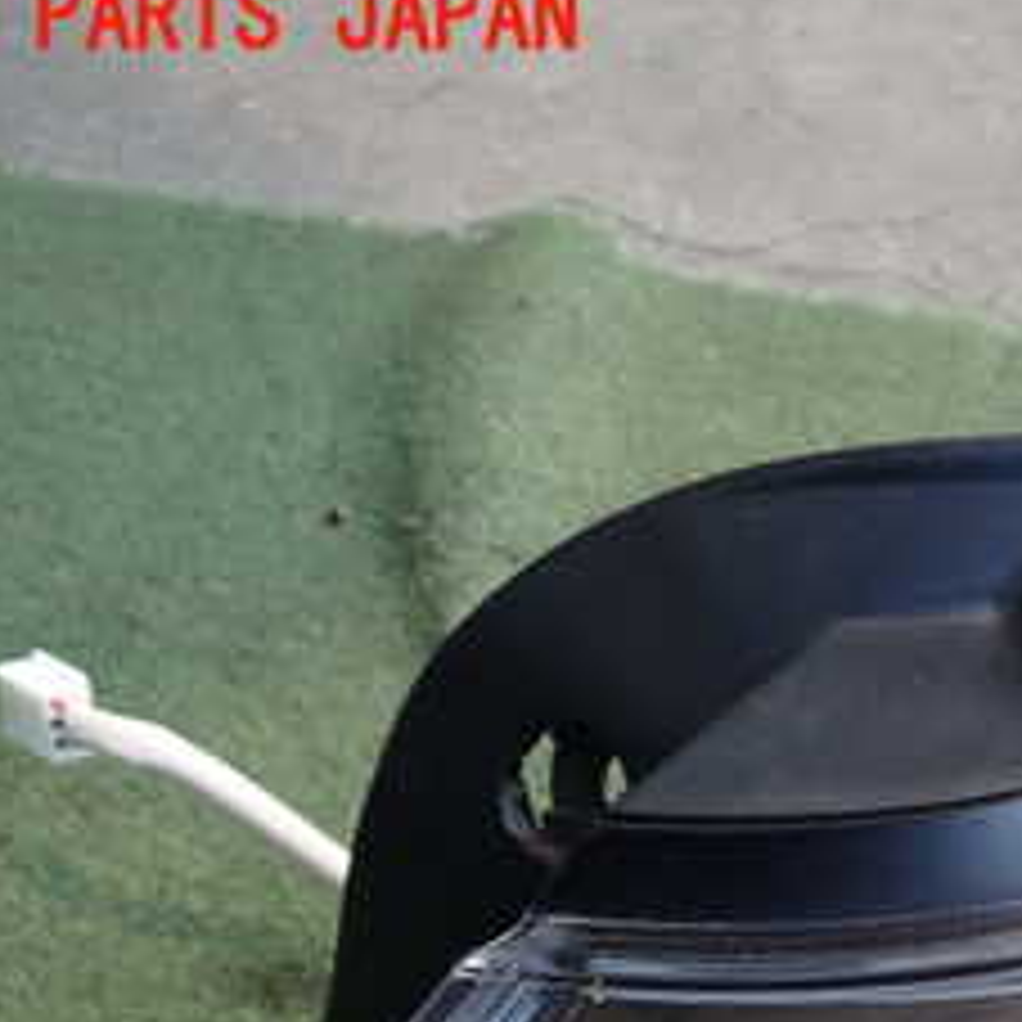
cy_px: 977
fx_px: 2338
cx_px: 1112
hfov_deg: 23.2
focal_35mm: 70
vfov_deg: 23.8
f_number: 2.3
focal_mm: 5.4
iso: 200
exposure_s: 1/50
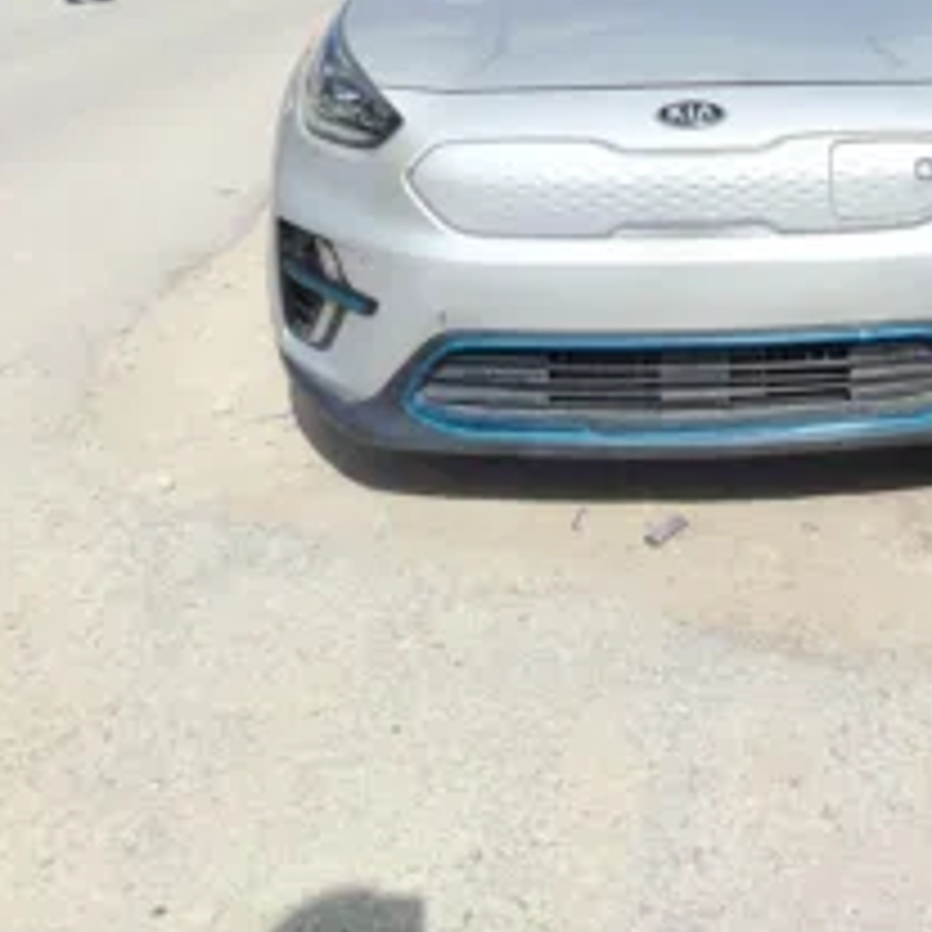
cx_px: 653
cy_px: 36
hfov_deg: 40.2
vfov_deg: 37.3
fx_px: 1249
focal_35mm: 41
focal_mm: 5.25
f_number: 1.75
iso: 100
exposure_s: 1/1463
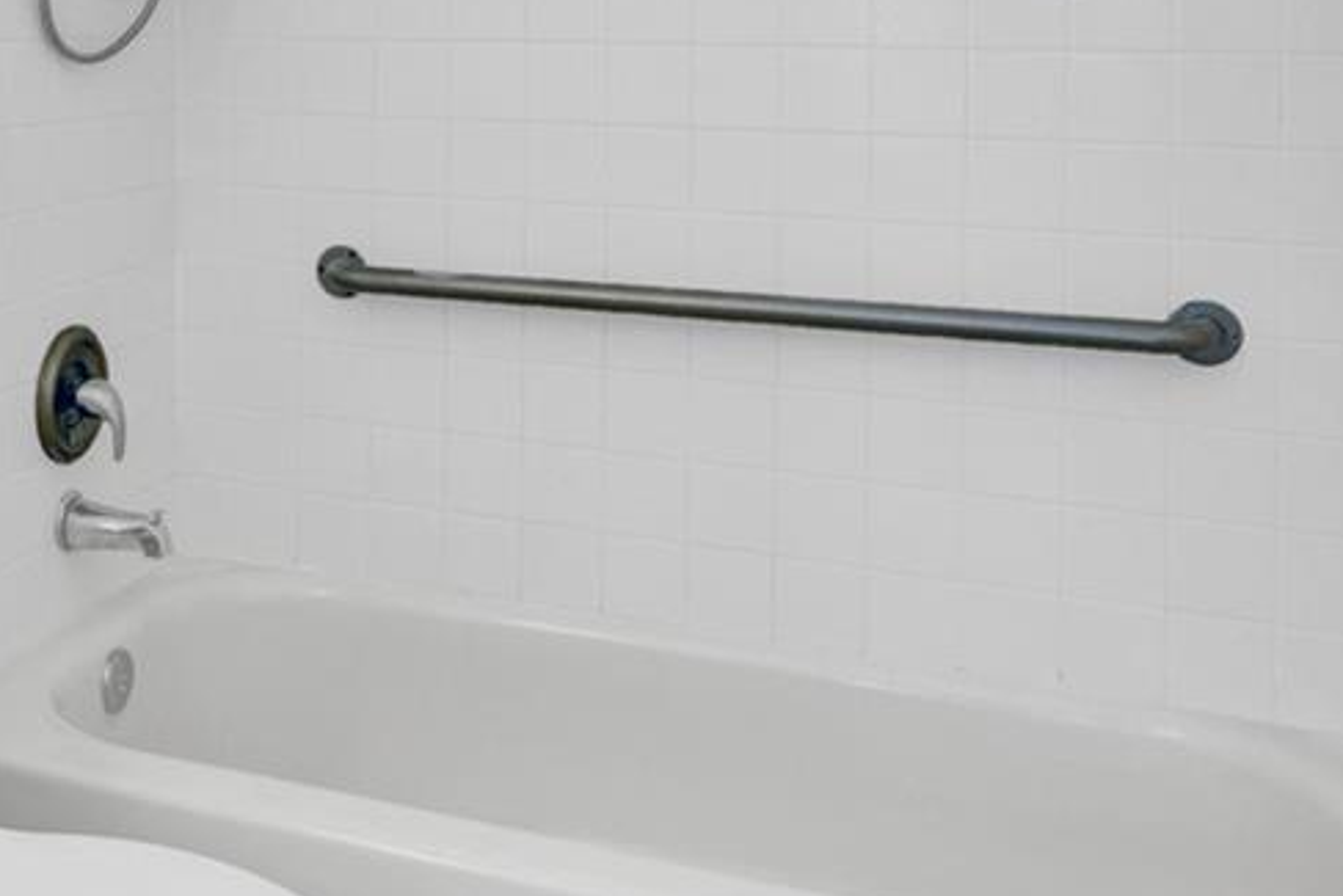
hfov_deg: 39.8
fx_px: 1716
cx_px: 149
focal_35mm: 46
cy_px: 21
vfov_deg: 27.7
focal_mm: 14
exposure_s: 1/3.33
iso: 250
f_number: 7.1
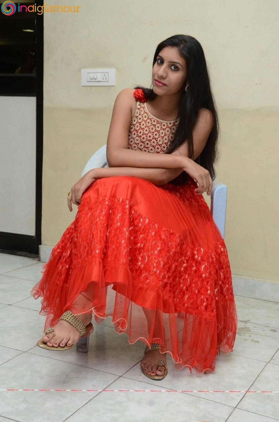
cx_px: 140
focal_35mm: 51
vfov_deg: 39.0
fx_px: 596
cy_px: 211
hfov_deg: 26.4
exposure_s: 1/125
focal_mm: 34
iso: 2500
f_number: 5.6
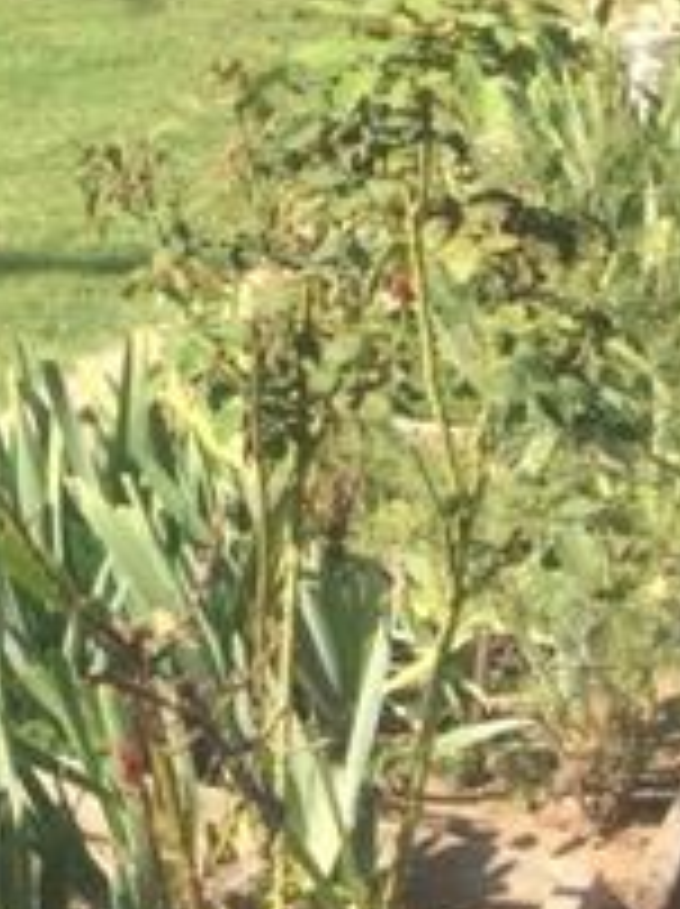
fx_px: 2415
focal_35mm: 92
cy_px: 36
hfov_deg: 14.6
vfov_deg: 20.7
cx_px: -423
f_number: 2.2
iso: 32
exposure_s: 1/1099
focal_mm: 4.15
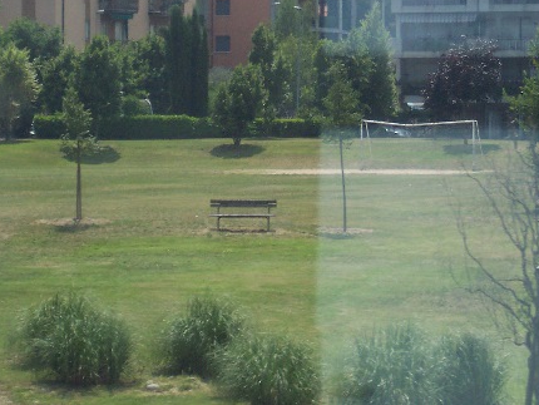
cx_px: 332
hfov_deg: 9.3
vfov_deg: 7.0
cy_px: 31
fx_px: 3303
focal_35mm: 212
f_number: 4.8
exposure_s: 1/350
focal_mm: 24
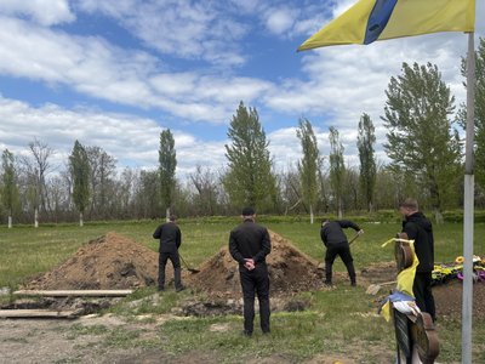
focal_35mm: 26
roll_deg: +1.4
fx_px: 364
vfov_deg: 53.1
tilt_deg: +4.0
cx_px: 242
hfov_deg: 67.3
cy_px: 182
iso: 50
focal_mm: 5.96
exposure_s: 1/3311
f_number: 1.6
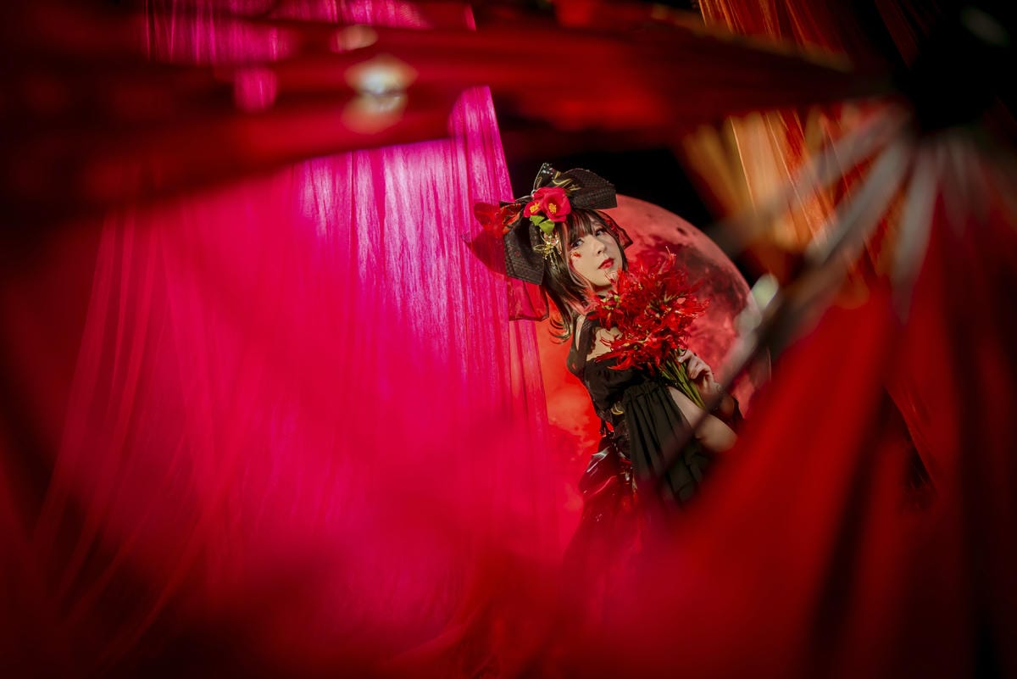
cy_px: 340
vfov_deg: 37.9
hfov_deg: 54.4
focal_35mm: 35
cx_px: 508
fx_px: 989
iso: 200
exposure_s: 1/200
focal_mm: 35
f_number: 2
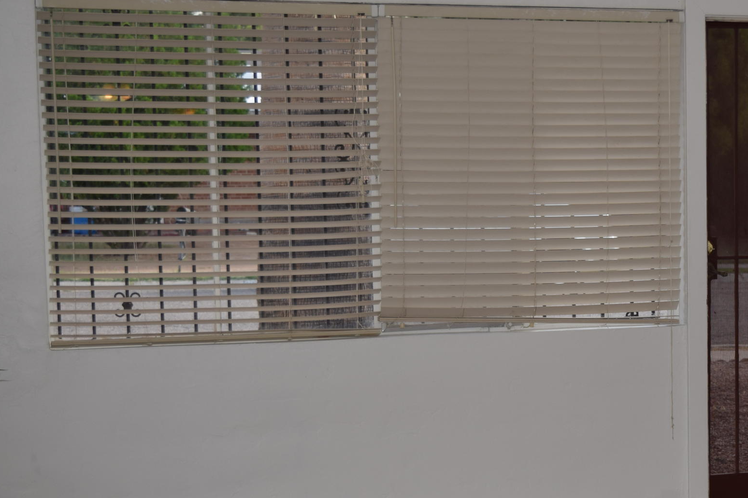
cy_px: 383
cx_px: 689
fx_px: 1932
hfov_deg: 21.4
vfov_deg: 14.6
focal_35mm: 93
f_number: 4.5
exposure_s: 1/200
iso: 100
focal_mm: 32
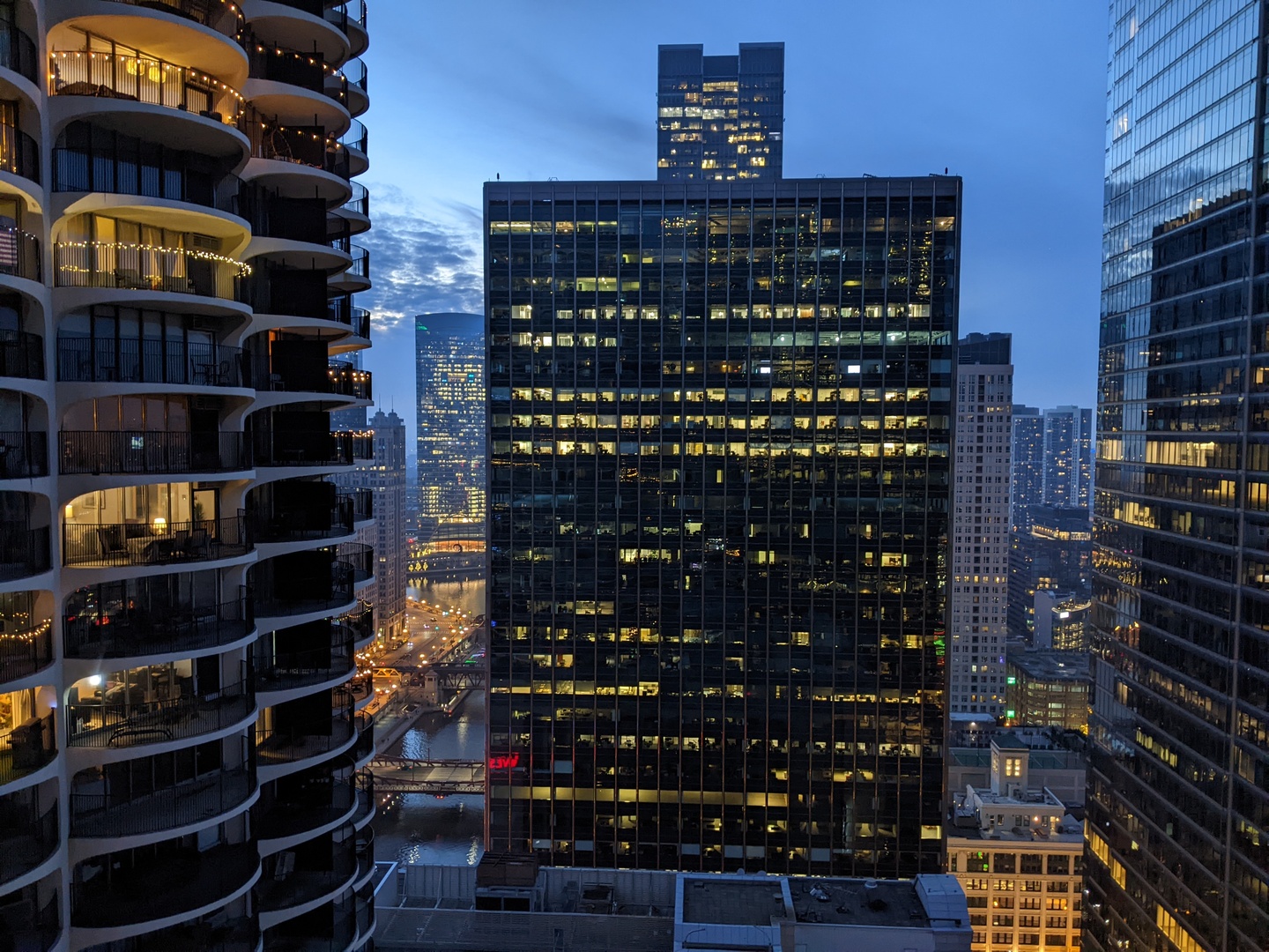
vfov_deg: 51.4
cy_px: 476
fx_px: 990
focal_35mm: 27
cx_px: 634
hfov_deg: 65.3
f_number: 1.8
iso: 189
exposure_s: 1/24
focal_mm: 4.44
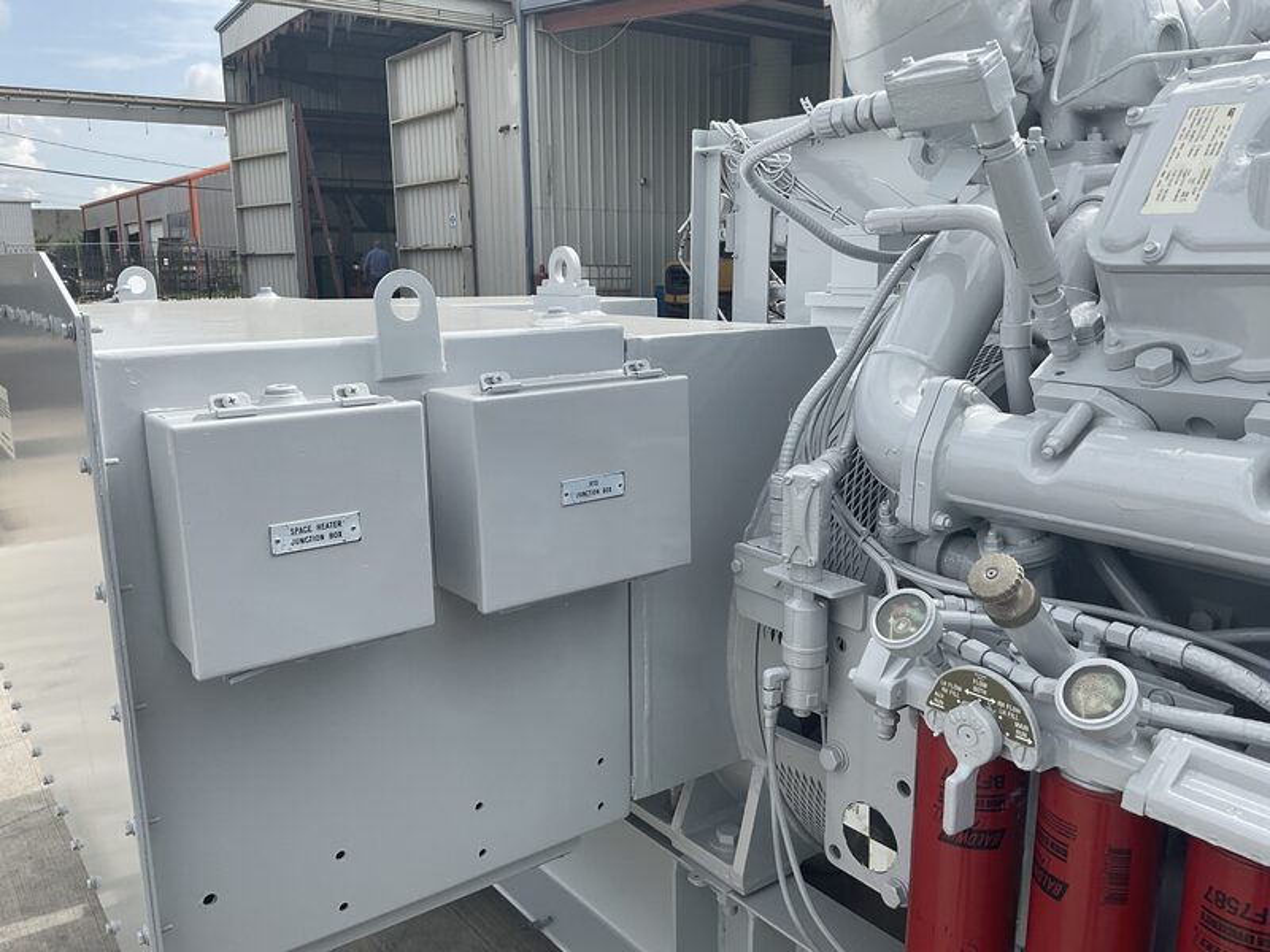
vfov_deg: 48.2
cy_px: 476
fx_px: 1064
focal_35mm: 29
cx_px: 635
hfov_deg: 61.7
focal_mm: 3
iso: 16
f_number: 1.8
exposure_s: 1/1412
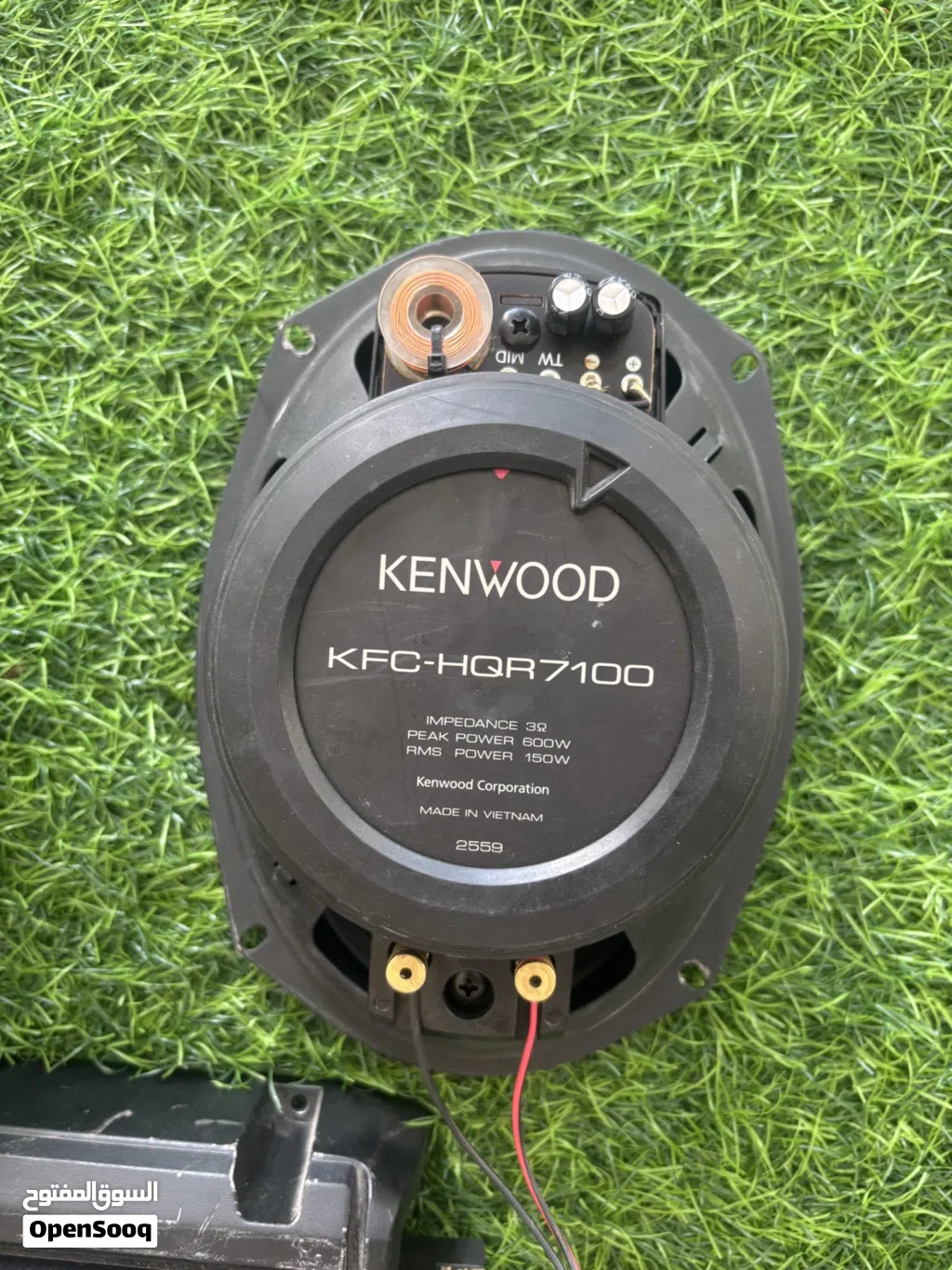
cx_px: 476
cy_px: 635
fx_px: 953
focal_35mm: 26
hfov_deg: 53.1
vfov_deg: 67.3
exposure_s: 1/61
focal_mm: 5.96
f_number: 1.6
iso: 125
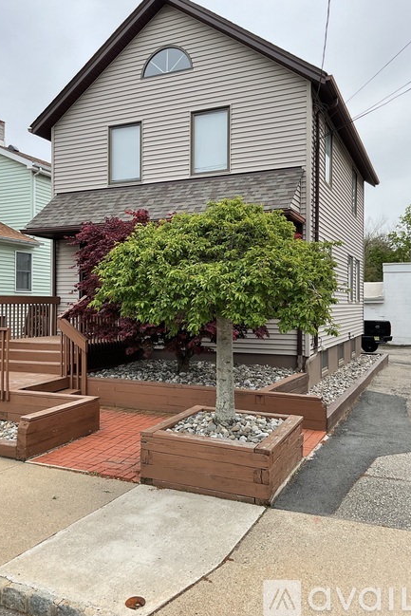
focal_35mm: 31
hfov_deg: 42.3
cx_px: 179
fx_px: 531
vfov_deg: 60.3
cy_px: 301
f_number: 1.8
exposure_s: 1/978
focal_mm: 3
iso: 16
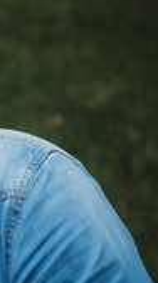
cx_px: -321
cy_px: 151
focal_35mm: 174
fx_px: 1301
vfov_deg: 12.4
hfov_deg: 6.4
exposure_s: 1/250
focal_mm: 48
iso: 100
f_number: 2.8
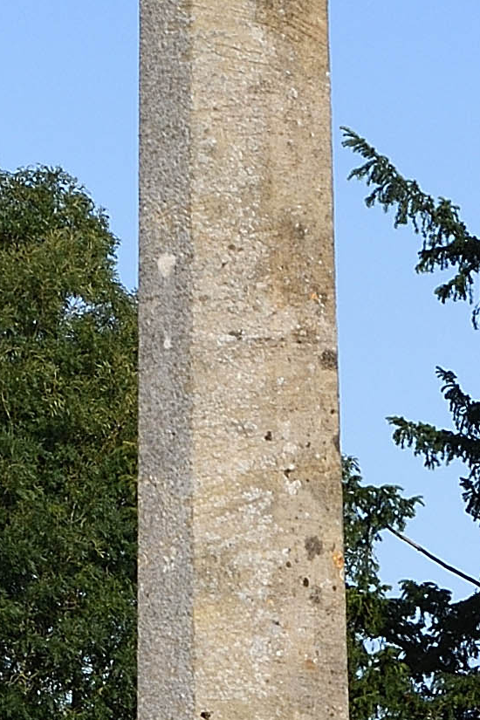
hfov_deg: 4.2
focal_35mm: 324
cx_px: 151
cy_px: 334
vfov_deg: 6.4
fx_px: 6479
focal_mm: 32
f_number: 10
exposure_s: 1/400
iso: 200
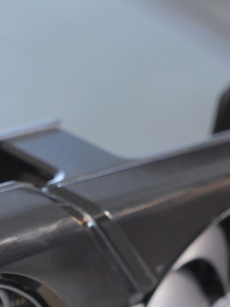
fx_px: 1826
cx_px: -40
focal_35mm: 206
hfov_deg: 7.2
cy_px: 440
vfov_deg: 9.4
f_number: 2.8
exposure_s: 1/15
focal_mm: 25
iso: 1250
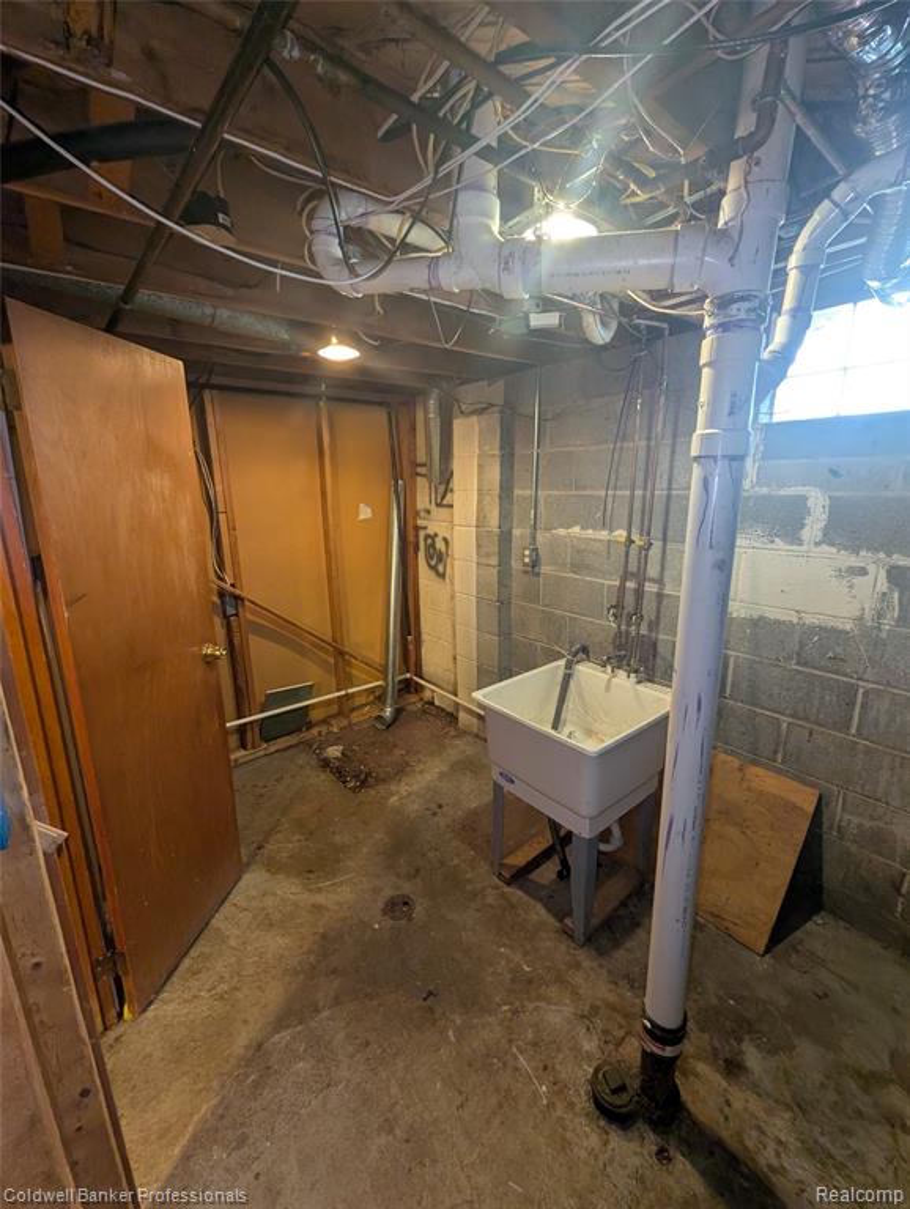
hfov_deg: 90.0
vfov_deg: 106.1
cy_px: 604
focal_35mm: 13
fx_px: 455
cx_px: 455
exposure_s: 1/60
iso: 329
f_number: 2.2
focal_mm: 1.95
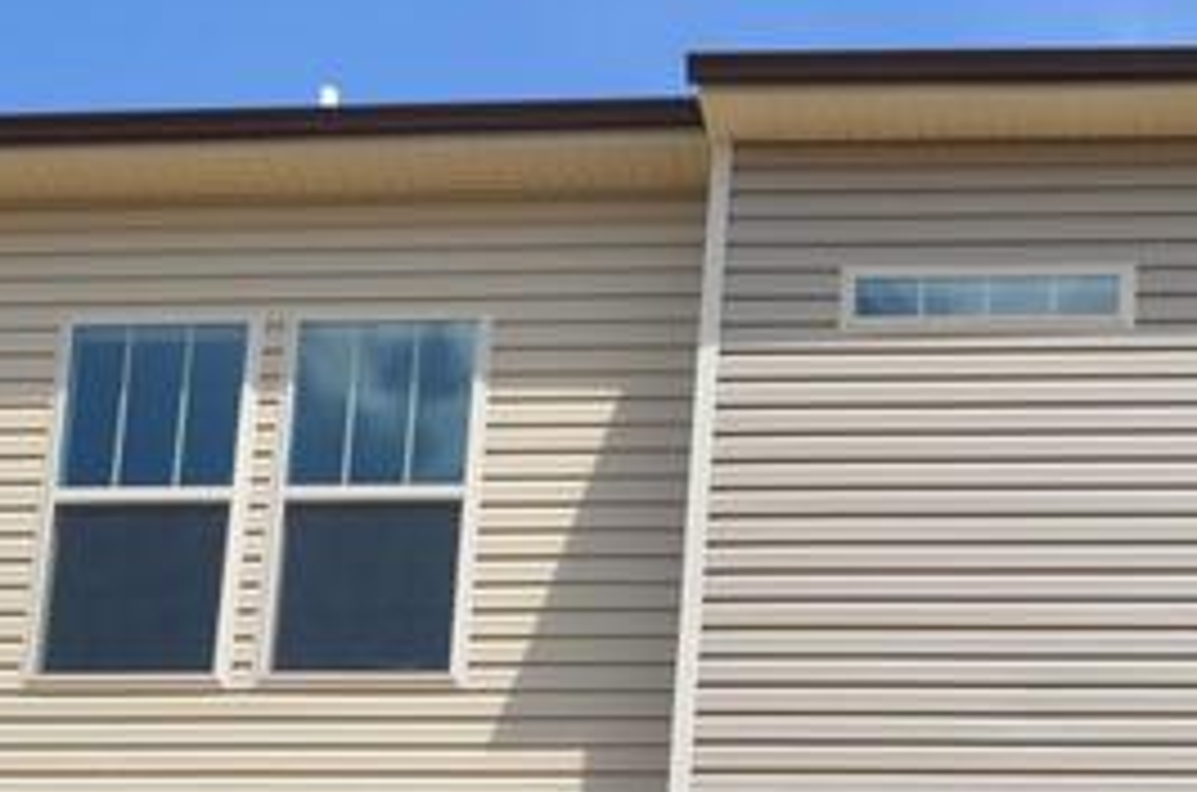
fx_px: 3450
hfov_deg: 19.6
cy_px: 1296
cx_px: 882
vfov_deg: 12.3
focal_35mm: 104
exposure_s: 1/250
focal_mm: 18
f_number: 8
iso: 100
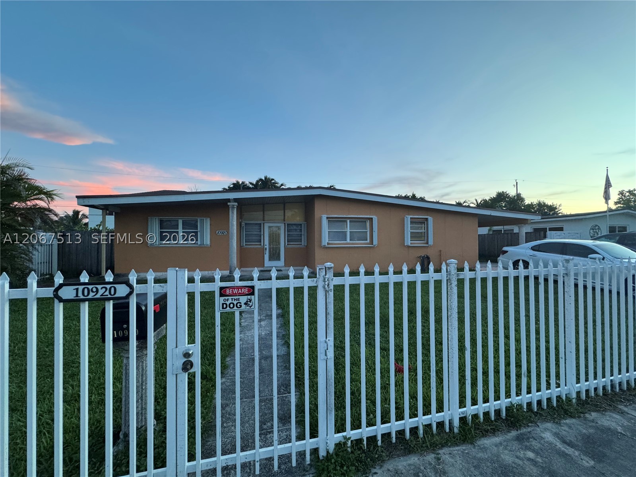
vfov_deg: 85.7
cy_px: 238
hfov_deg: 102.1
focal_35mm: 14
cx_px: 318
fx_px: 257
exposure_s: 1/120
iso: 320
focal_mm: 2.22
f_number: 2.2
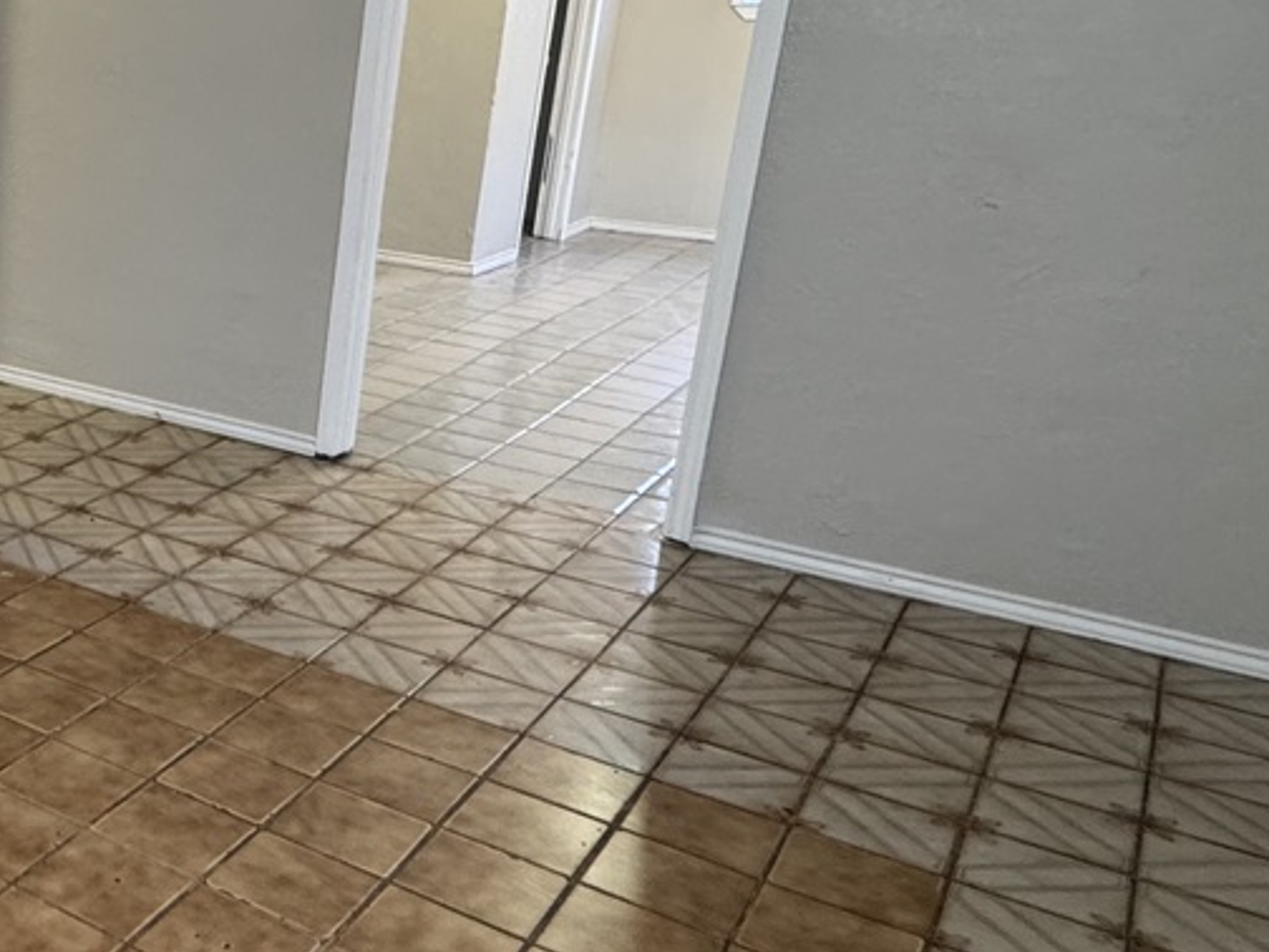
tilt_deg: -16.6
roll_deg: -1.4
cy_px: 330
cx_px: -229
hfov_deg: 36.7
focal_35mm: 40
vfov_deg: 35.7
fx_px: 1466
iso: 320
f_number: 2.2
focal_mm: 2.22
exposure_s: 1/60
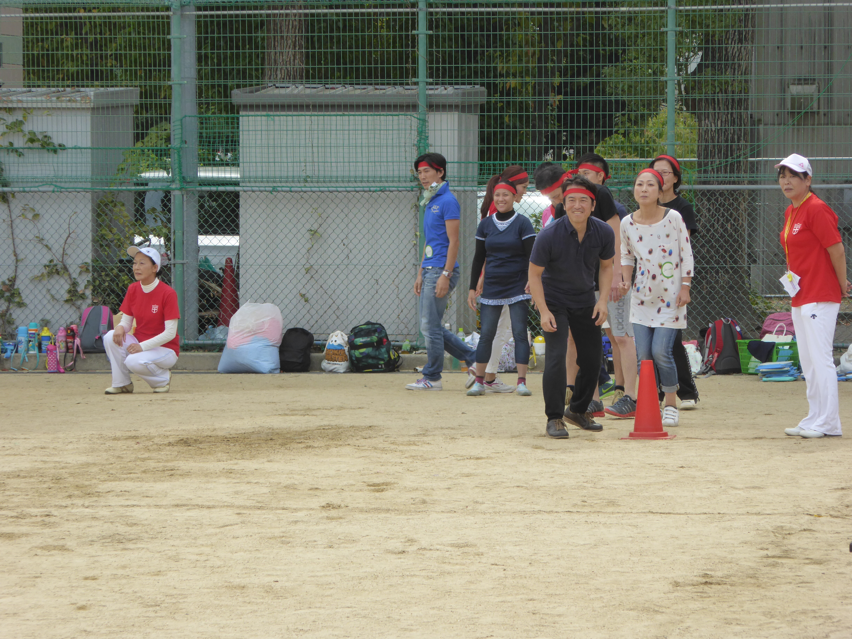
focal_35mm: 177
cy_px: 320
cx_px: 426
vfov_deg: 8.4
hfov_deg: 11.2
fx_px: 4356
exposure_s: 1/250
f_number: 5.5
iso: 160
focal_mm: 28.7
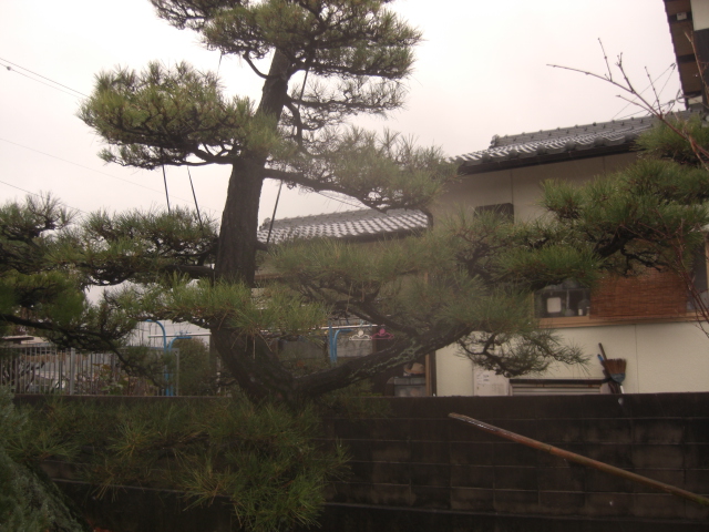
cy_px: 266
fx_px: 778
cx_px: 354
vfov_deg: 37.7
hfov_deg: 49.0
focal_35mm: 38
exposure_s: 1/160
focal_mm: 7.9
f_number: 2.8
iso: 80
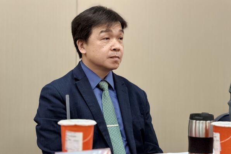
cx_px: 116
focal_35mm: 105
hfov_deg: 19.5
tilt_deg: -4.0
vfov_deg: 13.0
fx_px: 674
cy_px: 80
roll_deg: -1.0
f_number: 2.8
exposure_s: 1/120
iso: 320
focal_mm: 16.89
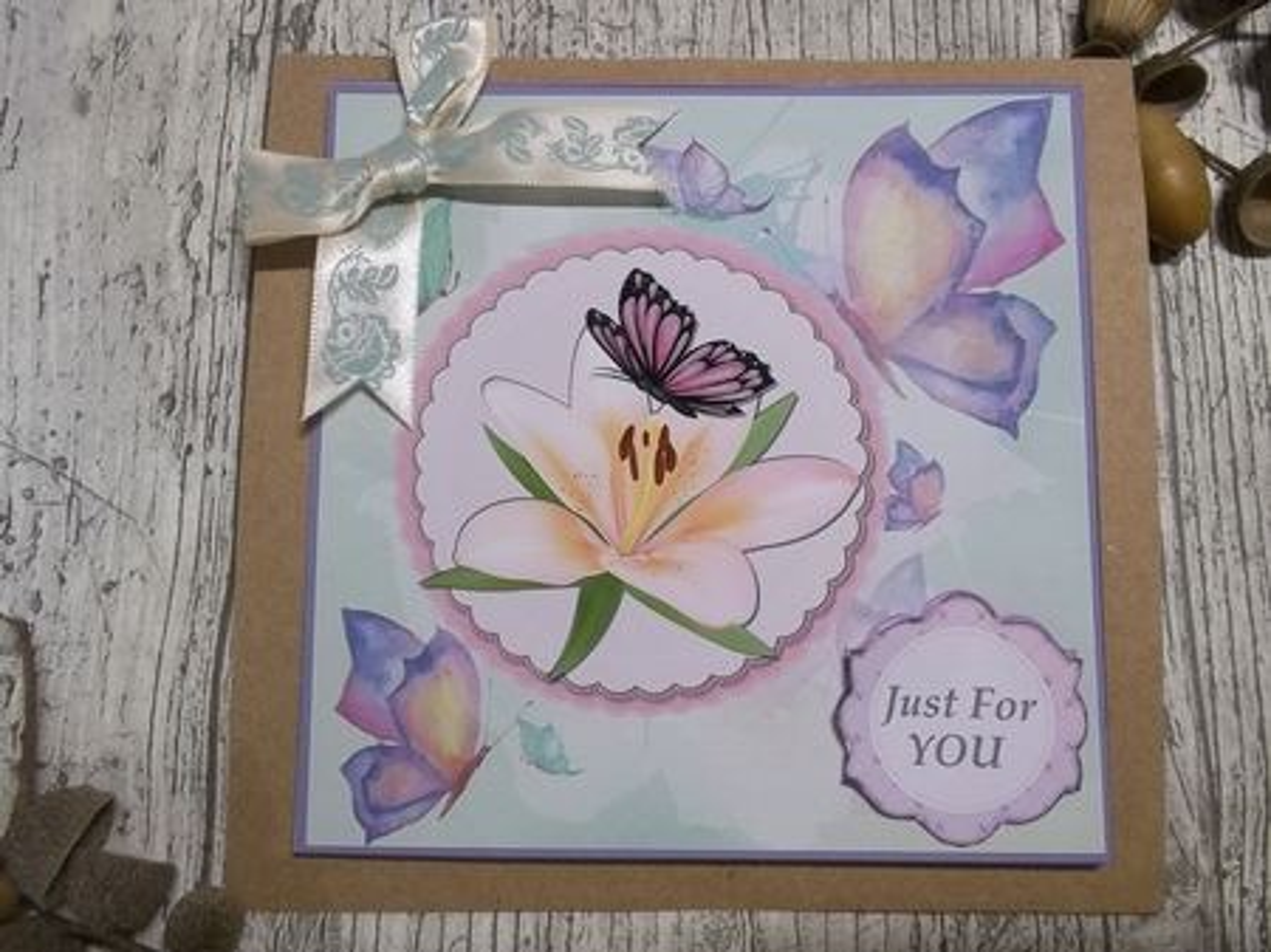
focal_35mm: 29
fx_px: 1064
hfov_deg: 61.7
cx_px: 636
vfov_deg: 48.2
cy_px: 476
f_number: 3.3
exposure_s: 1/30
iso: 160
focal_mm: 4.1
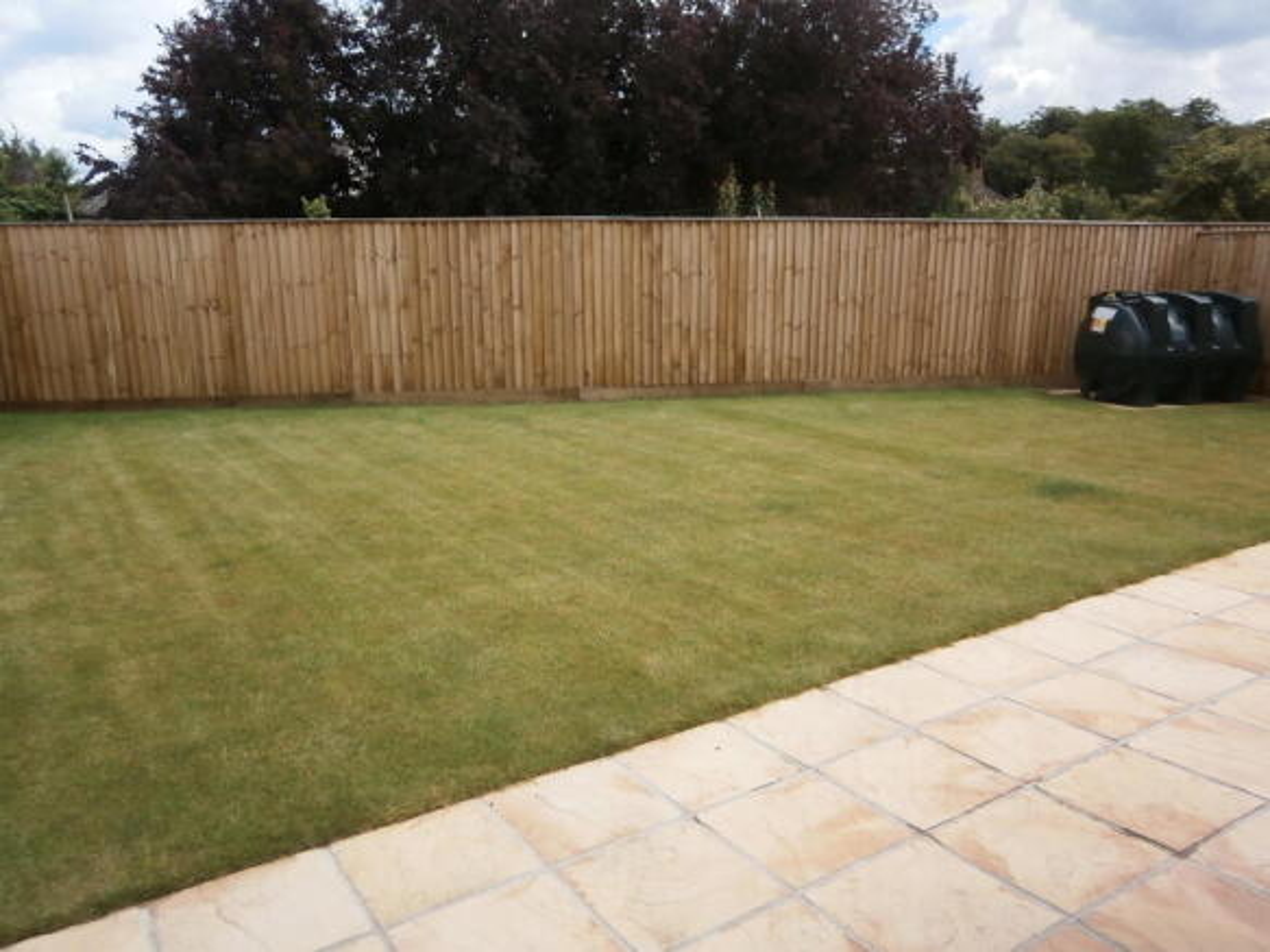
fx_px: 954
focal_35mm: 26
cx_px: 635
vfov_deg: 53.0
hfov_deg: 67.3
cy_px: 476
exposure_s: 1/800
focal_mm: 4.7
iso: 80
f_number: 2.8
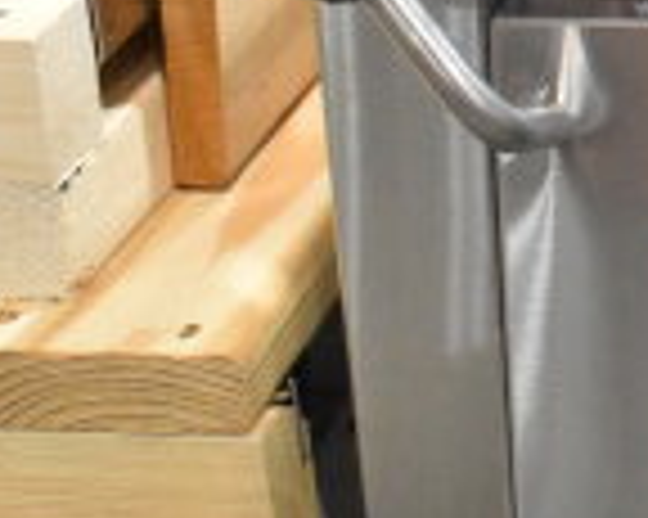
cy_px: 88
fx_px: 2741
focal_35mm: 143
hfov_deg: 11.8
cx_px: 1359
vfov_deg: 10.7
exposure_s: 1/250
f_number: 8
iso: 6400
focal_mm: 24
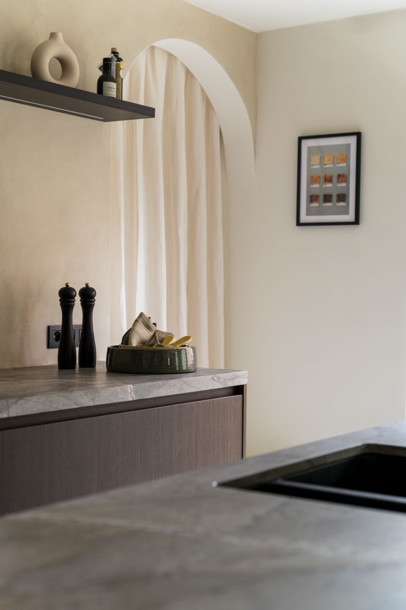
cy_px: 305
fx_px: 1017
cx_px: 203
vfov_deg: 33.4
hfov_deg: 22.6
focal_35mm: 60
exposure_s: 1/100
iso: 250
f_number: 3.5
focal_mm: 60
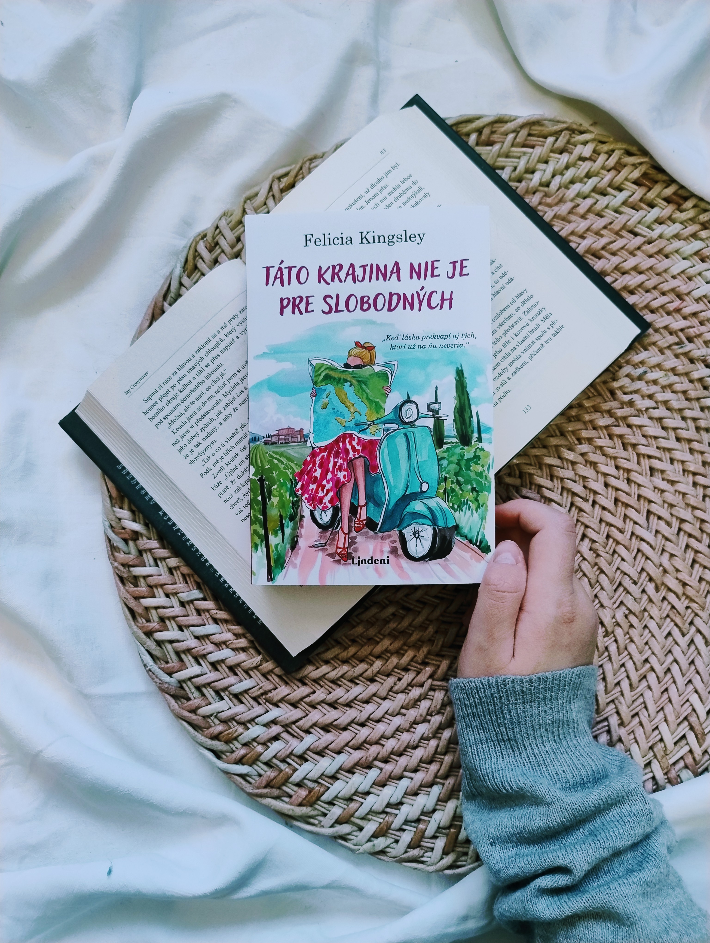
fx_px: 655
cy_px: 472
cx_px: 355
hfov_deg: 56.9
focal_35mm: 24
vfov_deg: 71.5
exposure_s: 1/50
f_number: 1.8
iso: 1009
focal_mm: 5.56
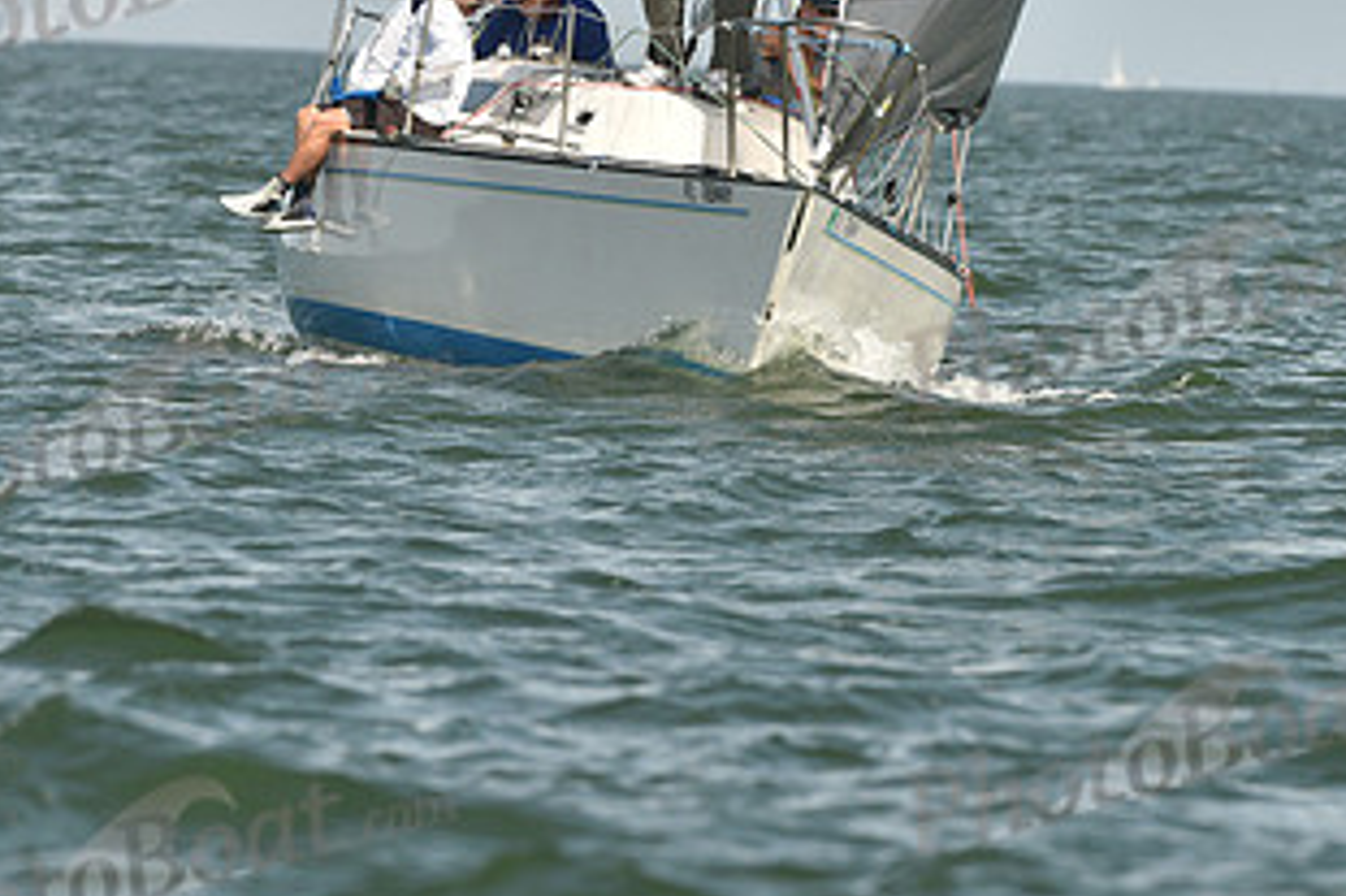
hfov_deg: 2.8
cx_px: 684
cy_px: 141
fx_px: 27914
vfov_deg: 1.8
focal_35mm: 747
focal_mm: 400
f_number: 8
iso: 400
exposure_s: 1/1250
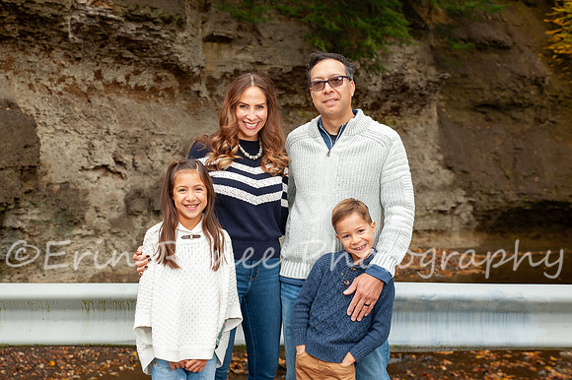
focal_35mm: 55
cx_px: 293
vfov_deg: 24.7
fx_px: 867
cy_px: 156
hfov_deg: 36.5
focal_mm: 46
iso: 400
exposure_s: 1/160
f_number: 5
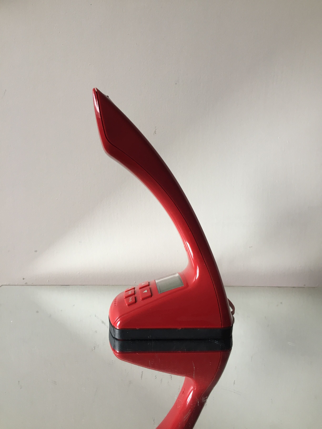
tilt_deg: -6.5
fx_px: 360
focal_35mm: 29
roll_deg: -0.6
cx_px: 161
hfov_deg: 48.2
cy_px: 214
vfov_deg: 61.7
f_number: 2.2
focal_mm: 4.15
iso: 80
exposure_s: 1/33
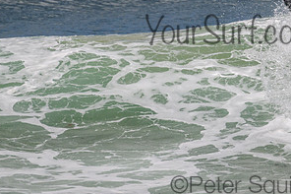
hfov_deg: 1.3
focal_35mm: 1570
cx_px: 247
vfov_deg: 0.9
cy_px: 21
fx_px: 12683
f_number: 11
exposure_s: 1/2000
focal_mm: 800
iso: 450
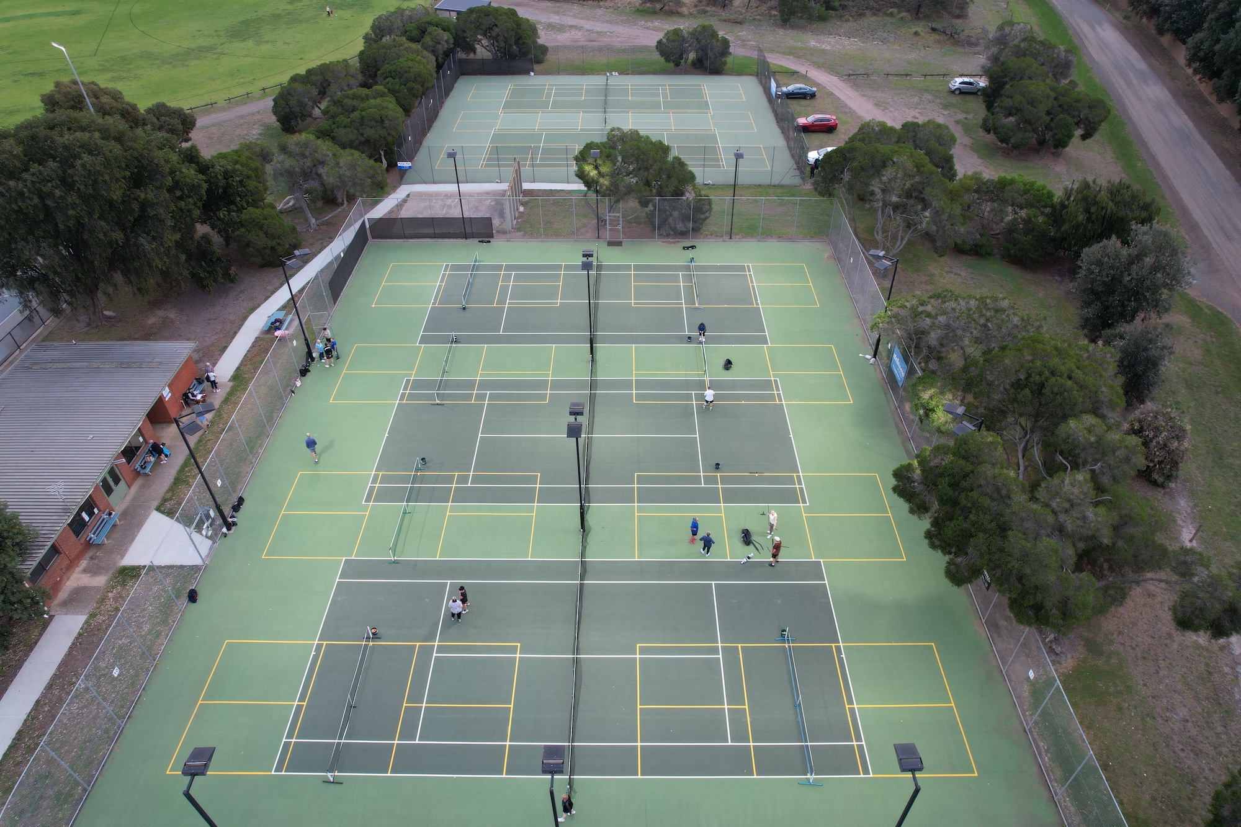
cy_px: 414
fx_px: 758
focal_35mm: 22
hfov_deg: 78.6
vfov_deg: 57.2
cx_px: 620
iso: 100
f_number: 2.8
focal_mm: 8.38
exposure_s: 1/30
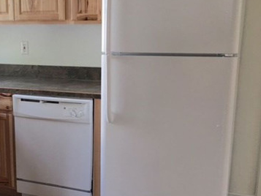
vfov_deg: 28.0
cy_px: 121
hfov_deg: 36.0
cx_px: 66
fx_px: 392
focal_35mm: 52
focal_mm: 4.15
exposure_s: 1/30
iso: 25
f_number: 2.2
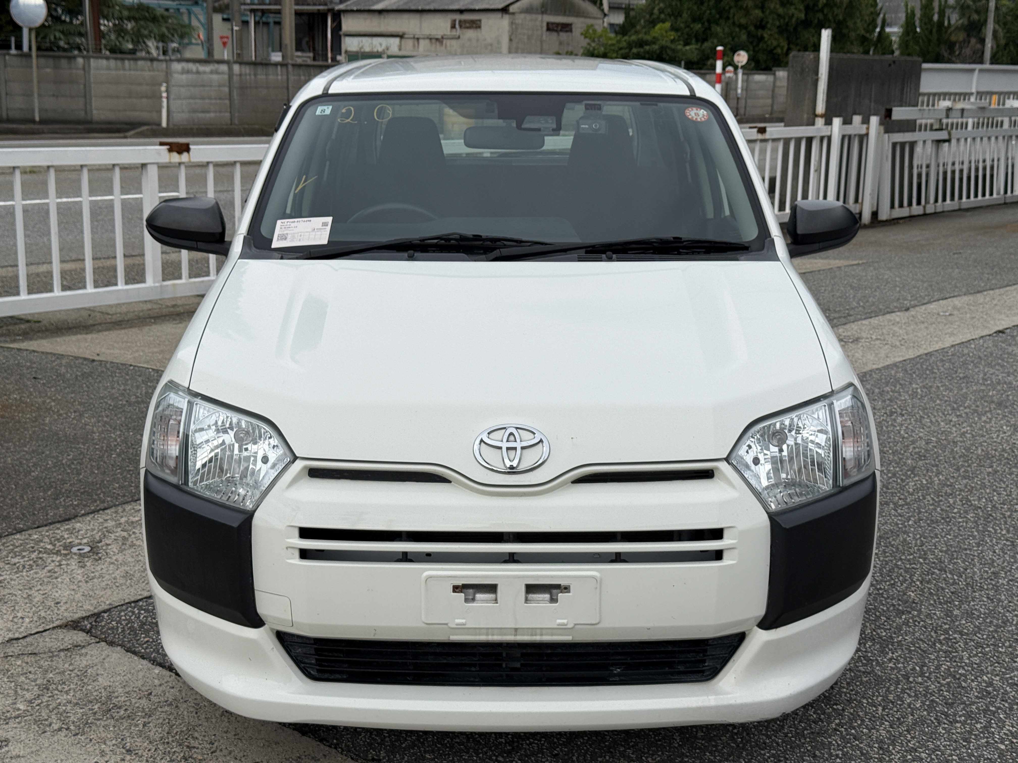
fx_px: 1412
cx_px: 509
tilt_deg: -12.0
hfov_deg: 39.7
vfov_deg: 30.3
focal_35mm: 48
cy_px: 382
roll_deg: -1.4
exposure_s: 1/5208
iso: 64
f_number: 1.78
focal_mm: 6.76
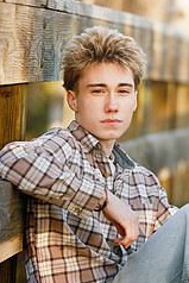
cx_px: 127
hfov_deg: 5.0
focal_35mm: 274
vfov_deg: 7.5
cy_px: 177
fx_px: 2154
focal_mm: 145
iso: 100
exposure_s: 1/320
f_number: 2.8
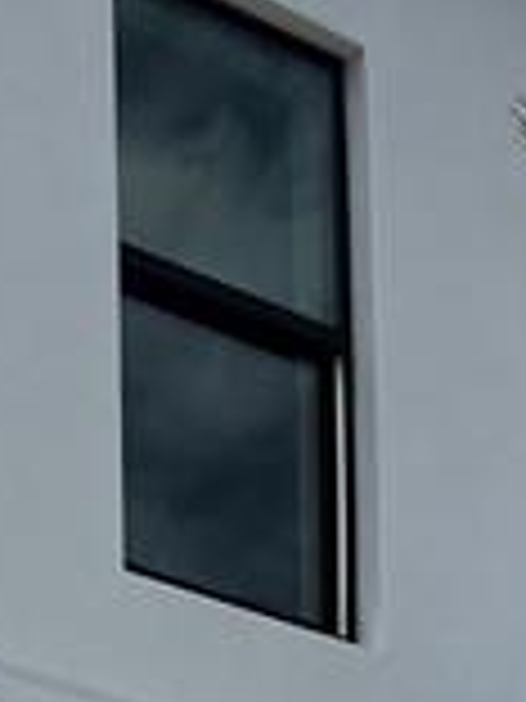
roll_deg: -0.6
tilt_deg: +8.0
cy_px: 1580
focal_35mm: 128
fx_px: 2593
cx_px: -499
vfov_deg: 12.6
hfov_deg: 10.7
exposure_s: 1/7874
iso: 50
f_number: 1.6
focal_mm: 5.1
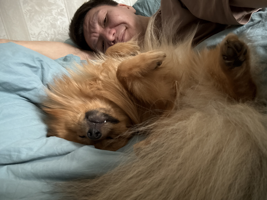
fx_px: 177
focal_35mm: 23
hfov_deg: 73.9
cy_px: 100
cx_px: 134
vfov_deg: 58.9
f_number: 1.9
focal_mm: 2.69
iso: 400
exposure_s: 1/30
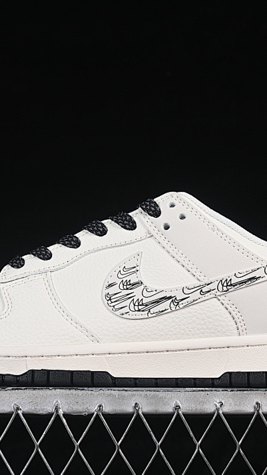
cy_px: 238
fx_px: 1498
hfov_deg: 10.2
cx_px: 136
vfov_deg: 18.0
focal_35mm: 119
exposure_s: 1/80
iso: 160
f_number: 8
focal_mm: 50
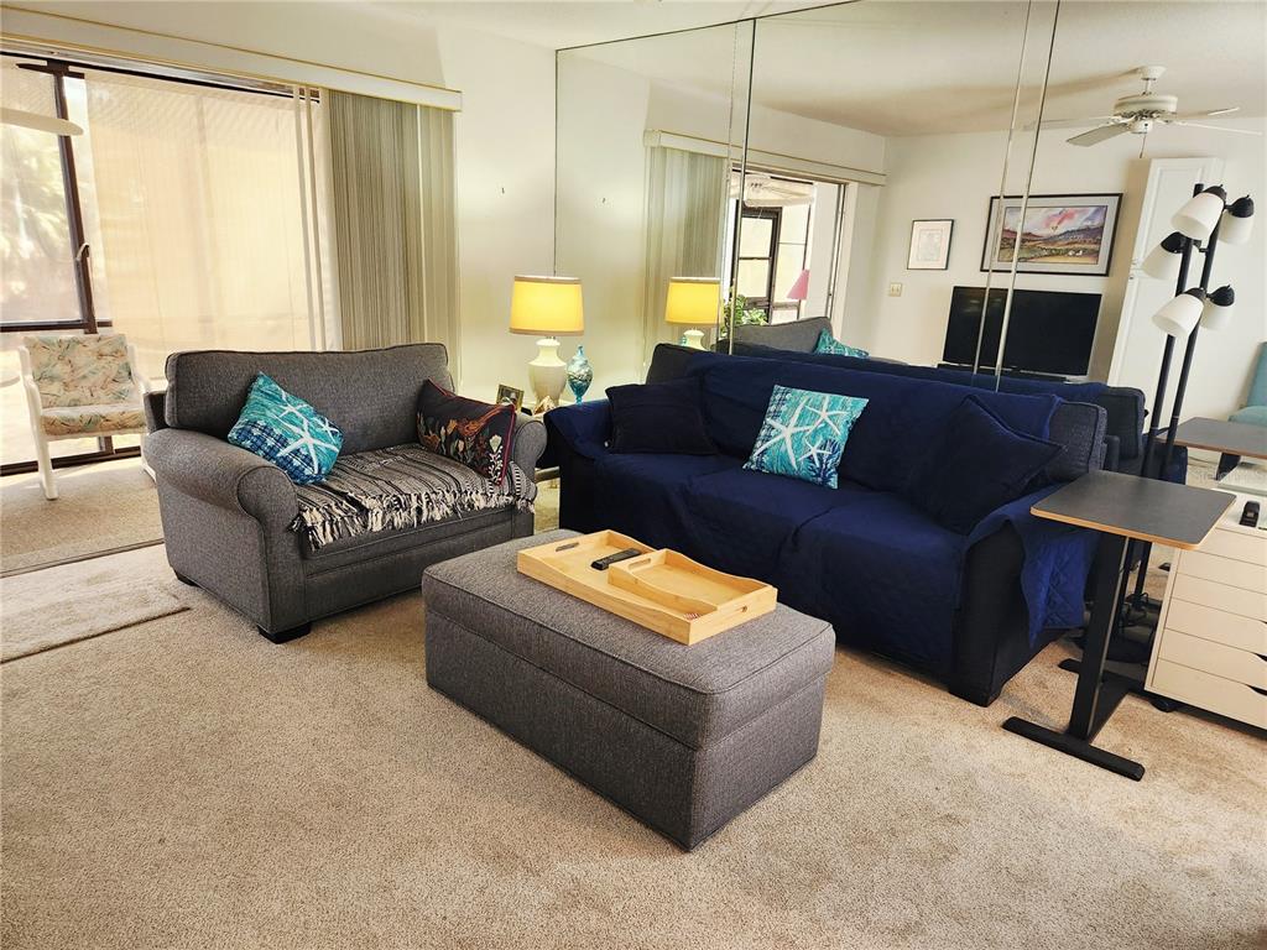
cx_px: 634
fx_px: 842
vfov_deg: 58.9
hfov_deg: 73.9
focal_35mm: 23
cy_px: 475
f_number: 1.8
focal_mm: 5.4
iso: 320
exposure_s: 1/120
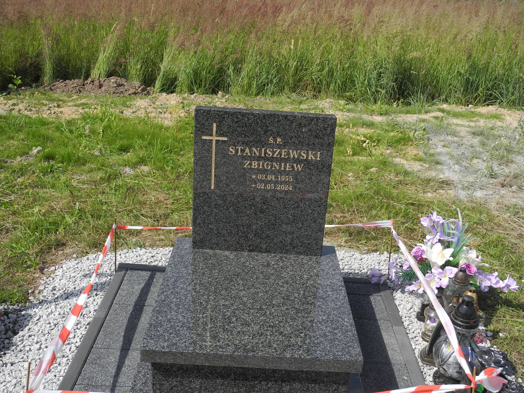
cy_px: 196
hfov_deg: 49.0
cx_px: 262
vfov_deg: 37.7
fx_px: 575
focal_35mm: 38
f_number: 3.5
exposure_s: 1/1000
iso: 100
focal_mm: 8.1
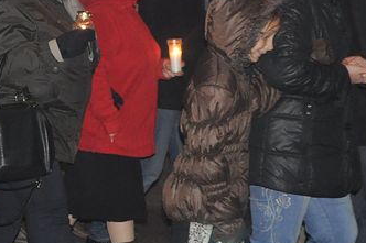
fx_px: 1364
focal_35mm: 134
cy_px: 122
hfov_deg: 14.8
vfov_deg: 10.2
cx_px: -57
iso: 2000
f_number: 5
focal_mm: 35
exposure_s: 1/60
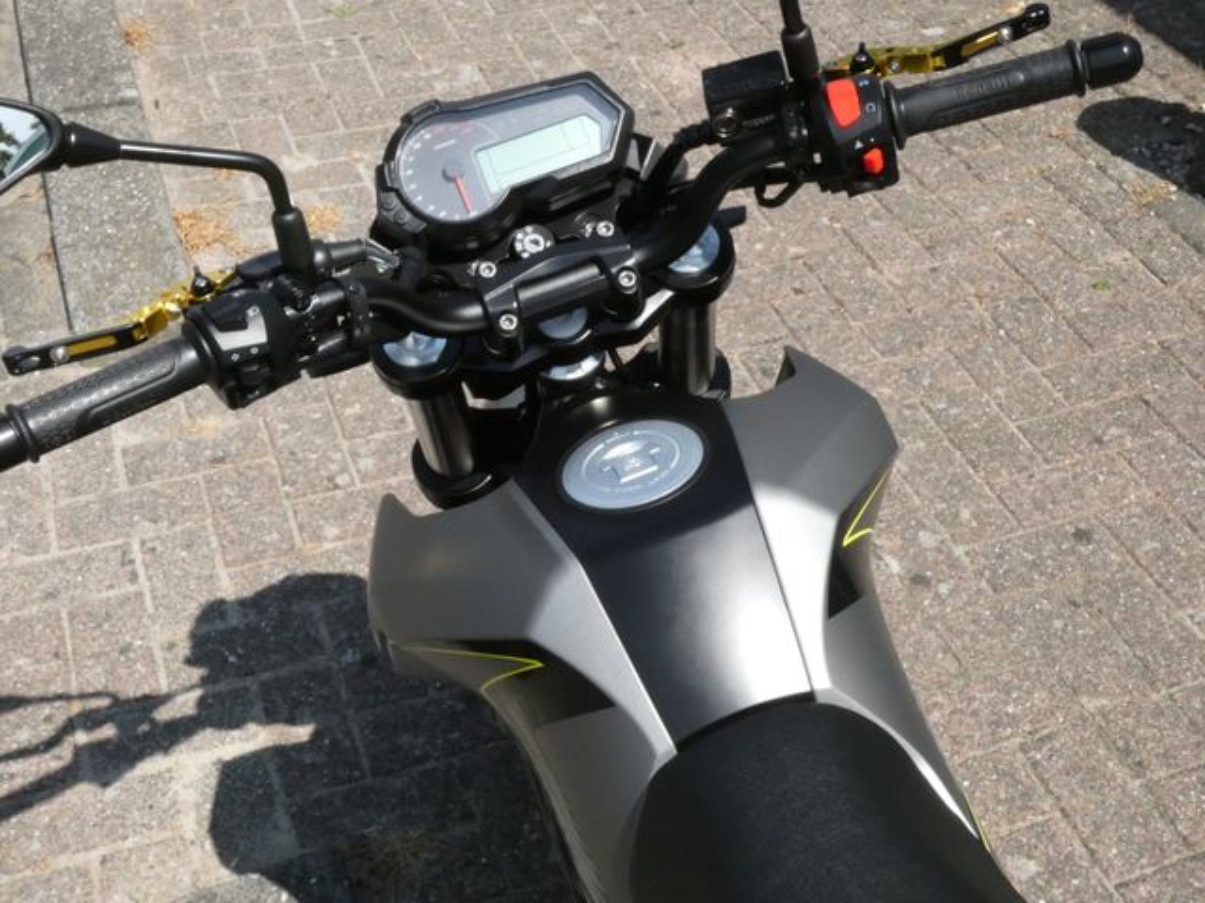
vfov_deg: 31.5
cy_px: 452
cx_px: 602
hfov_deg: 41.2
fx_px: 1601
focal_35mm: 46
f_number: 8
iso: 800
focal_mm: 8.2
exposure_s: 1/1300
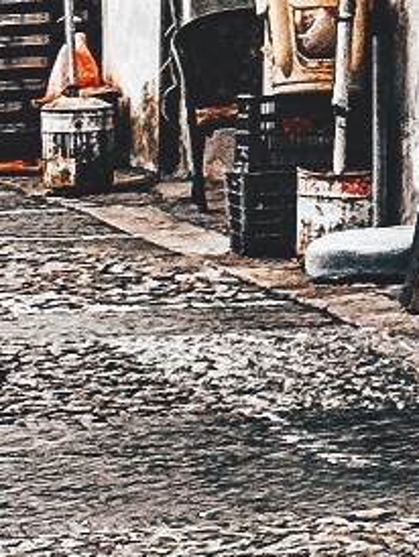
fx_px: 5688
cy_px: -490
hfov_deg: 4.2
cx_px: 421
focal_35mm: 353
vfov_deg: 5.5
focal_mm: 6.86
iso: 64
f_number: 1.8
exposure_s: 1/850
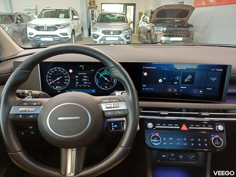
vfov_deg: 54.9
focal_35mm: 25
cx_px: 118
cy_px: 88
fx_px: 170
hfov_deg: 69.4
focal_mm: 4.65
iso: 400
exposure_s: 1/25
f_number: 1.8
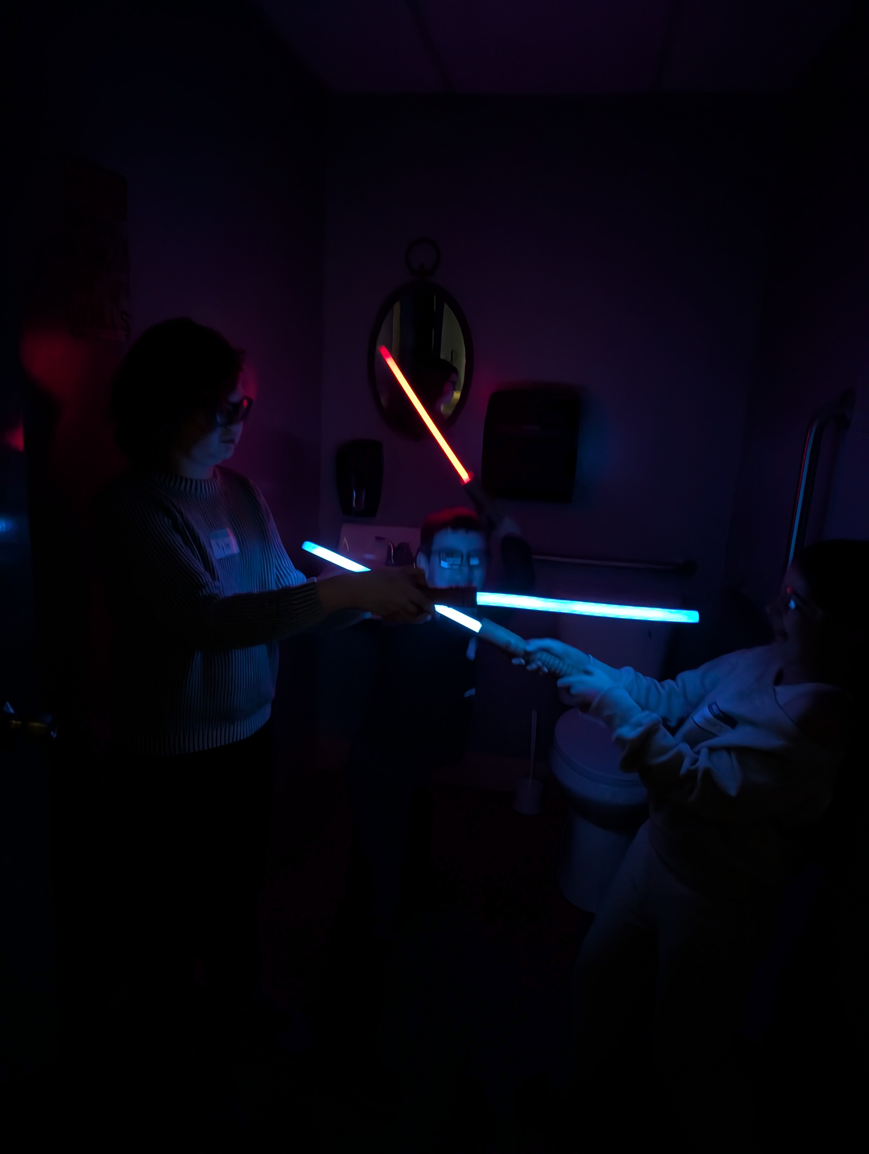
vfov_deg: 71.5
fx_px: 801
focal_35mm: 24
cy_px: 577
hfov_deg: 56.9
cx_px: 434
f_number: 1.68
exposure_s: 1/14.9
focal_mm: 6.9
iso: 2415
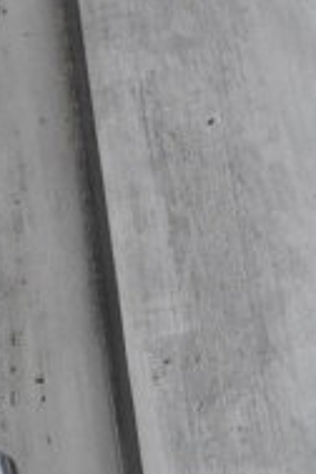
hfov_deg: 4.7
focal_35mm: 290
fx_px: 3818
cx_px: -30
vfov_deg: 7.0
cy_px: 796
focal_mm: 40
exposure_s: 1/60
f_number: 4.8
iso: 3200
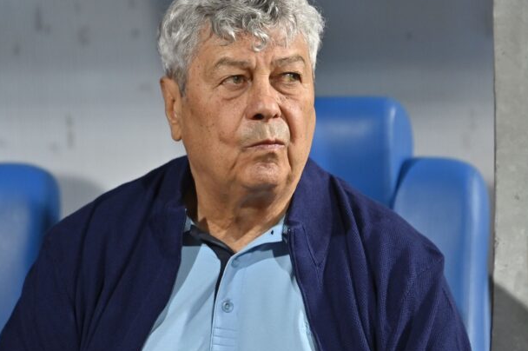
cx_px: 248
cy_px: 87
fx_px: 4937
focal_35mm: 337
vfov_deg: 4.1
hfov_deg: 6.1
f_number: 2.8
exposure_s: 1/500
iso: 1250
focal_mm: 200
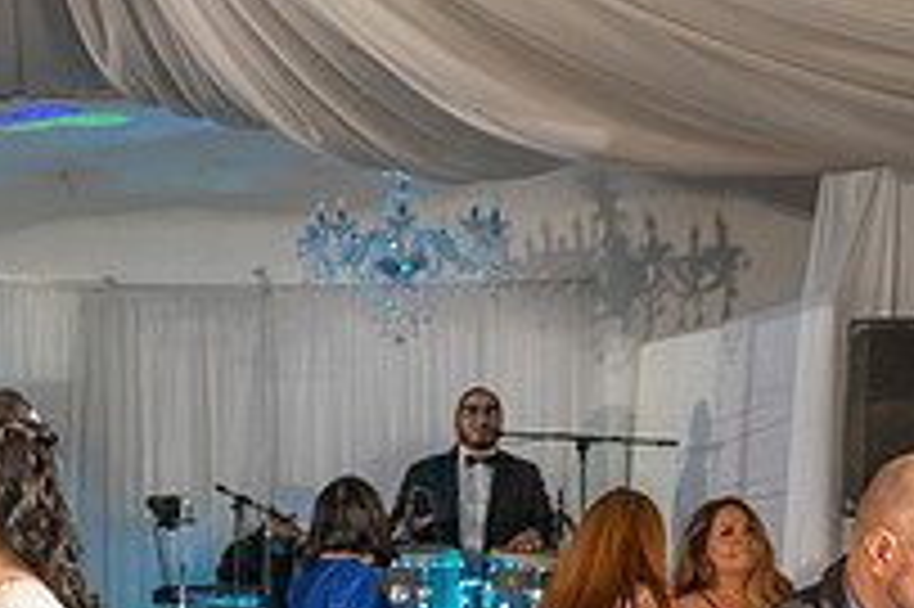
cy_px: 844
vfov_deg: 13.1
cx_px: -81
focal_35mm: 100
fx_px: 2537
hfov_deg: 19.6
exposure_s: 1/160
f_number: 4
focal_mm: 35
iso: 1000
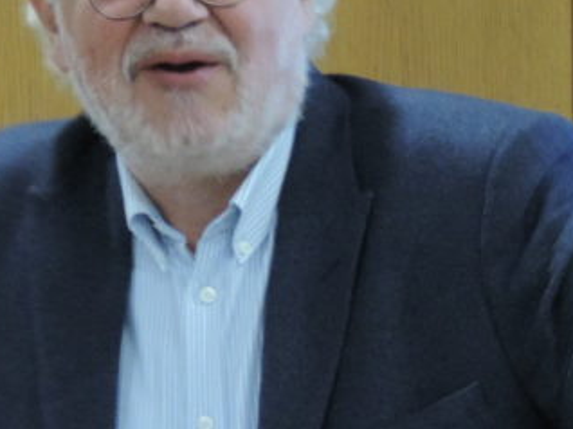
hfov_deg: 3.3
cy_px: 431
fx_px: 9858
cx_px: 5
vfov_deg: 2.5
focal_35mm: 596
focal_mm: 33
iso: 800
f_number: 4.6
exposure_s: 1/5
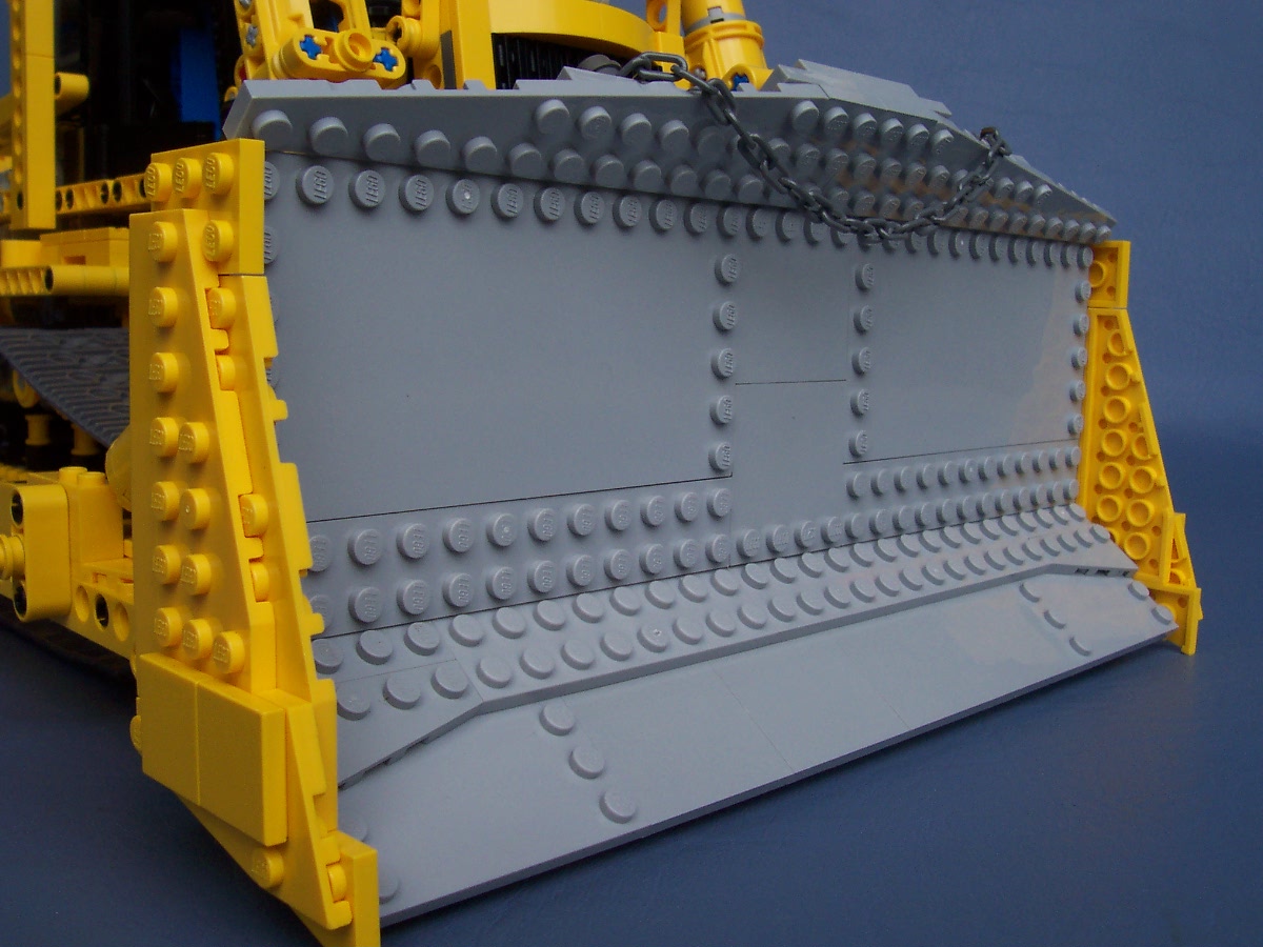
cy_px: 474
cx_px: 632
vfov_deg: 38.7
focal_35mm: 37
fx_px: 1350
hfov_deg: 50.1
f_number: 5.6
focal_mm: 5.6
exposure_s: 1/125
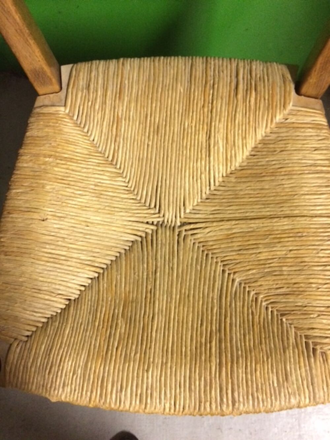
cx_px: 165
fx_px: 369
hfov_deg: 48.2
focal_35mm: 29
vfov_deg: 61.7
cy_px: 220
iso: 320
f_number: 2.2
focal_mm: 4.15
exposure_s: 1/17
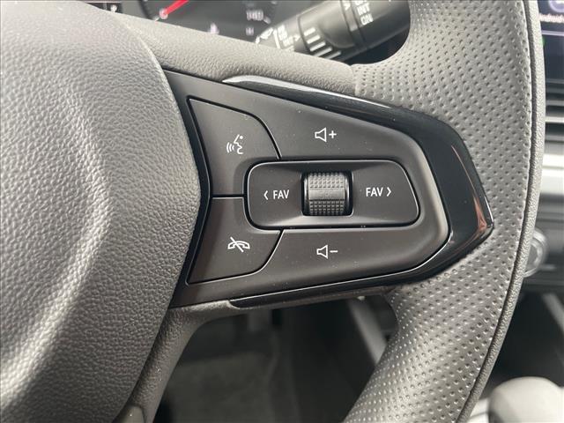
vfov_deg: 53.1
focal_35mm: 26
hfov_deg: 67.3
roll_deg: -2.6
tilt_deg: -36.4
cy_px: 212
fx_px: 424
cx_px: 282
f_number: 1.6
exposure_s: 1/60
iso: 200
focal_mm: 4.2
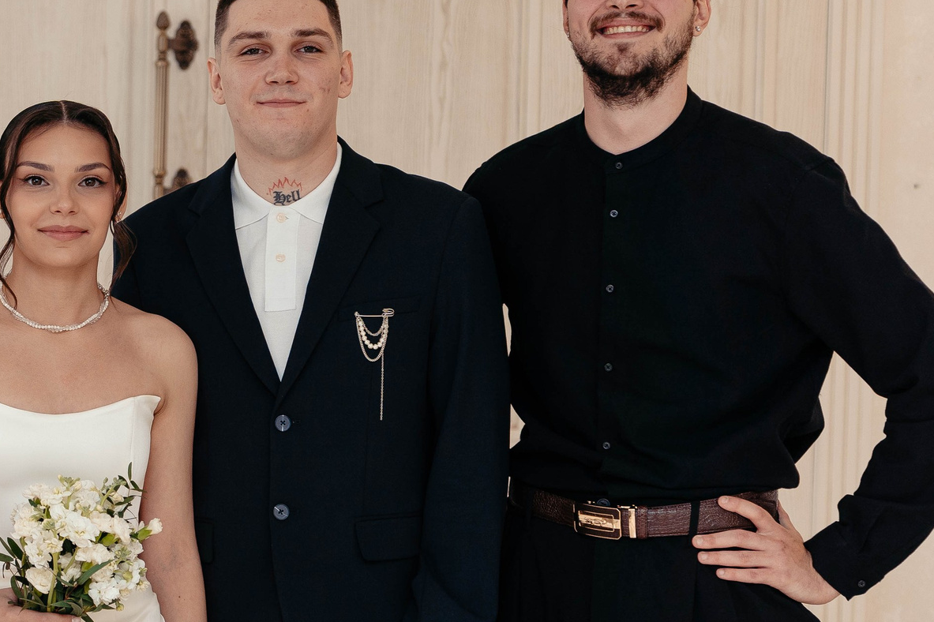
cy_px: 364
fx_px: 2775
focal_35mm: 107
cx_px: 57
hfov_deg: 18.7
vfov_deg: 12.8
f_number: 2.8
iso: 160
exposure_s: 1/200
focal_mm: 49
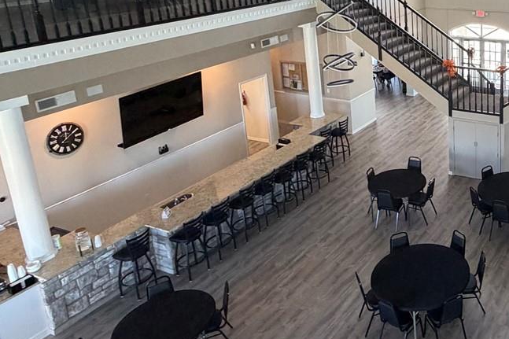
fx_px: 509
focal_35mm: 36
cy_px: 53
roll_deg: -0.1
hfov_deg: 46.0
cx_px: 491
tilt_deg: -14.0
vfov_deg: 35.3
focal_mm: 2.22
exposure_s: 1/120
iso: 320
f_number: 2.2
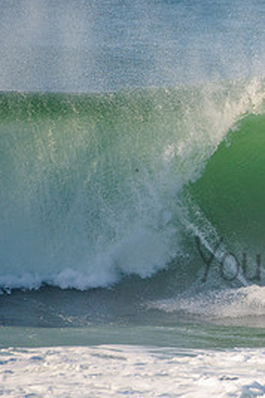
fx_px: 12012
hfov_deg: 1.3
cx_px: 348
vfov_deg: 1.9
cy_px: 247
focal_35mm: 1088
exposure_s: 1/1600
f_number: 5.6
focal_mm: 500
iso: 200
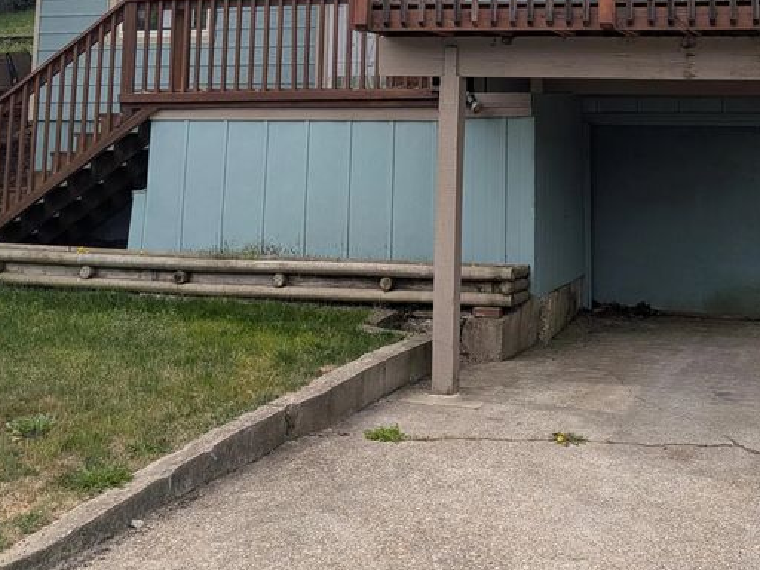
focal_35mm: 48
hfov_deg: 39.4
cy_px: 6
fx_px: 1054
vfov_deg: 28.5
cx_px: 481
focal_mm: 4.53
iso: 36
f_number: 1.7
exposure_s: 1/1377
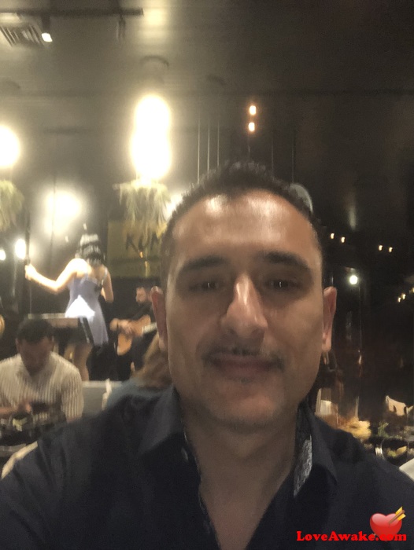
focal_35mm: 32
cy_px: 275
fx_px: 510
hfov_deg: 44.2
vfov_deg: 56.8
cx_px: 207
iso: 500
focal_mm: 2.87
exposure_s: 1/20
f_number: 2.2
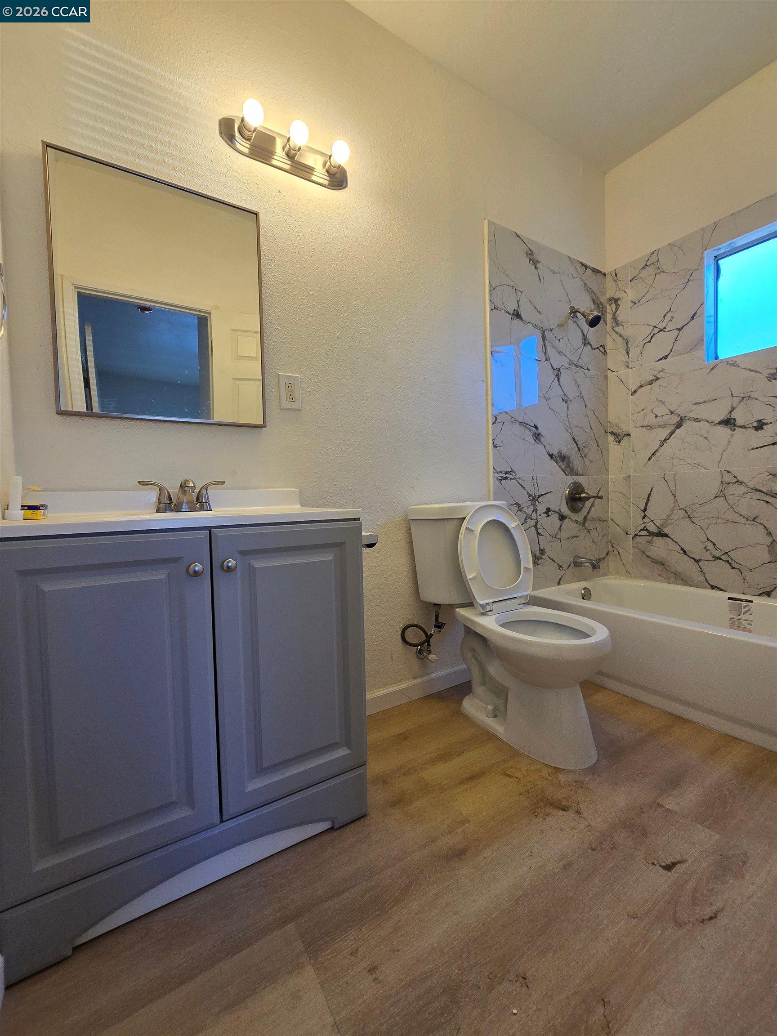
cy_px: 518
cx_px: 388
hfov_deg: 89.9
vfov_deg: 106.2
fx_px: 389
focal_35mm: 13
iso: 80
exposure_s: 1/120
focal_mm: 2.2
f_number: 2.2
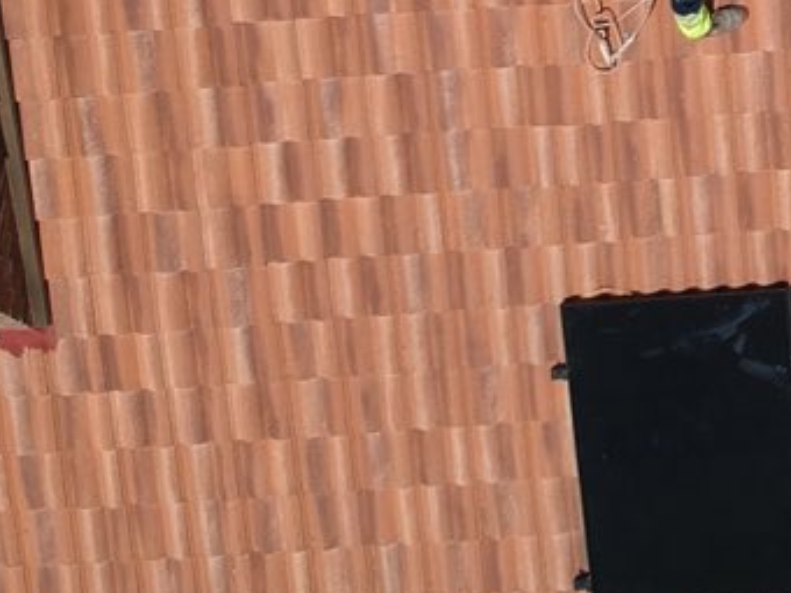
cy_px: -312
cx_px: 1375
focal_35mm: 103
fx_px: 2354
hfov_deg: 16.4
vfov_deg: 13.5
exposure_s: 1/2500
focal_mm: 4.49
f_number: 2.6
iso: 100
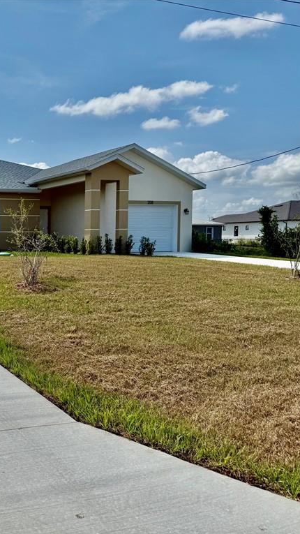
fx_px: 495
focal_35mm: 35
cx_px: -50
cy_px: 267
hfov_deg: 29.5
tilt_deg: -2.6
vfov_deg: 56.6
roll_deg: -0.1
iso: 80
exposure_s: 1/10309
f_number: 1.78
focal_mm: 6.76
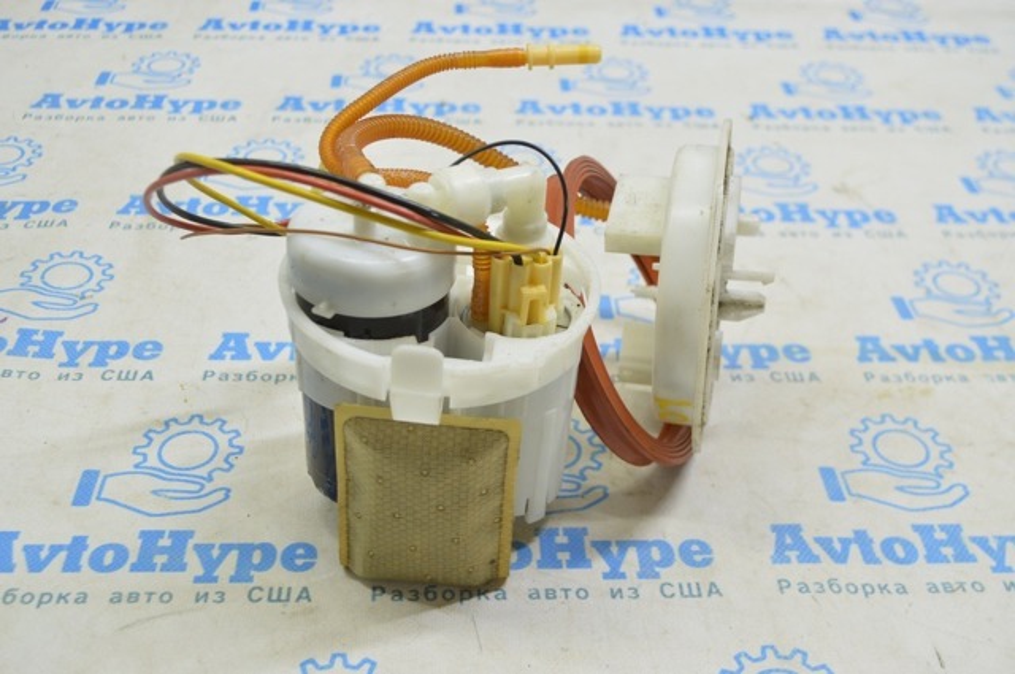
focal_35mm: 42
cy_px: 337
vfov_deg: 31.8
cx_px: 508
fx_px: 1183
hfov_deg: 46.5
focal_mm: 28
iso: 400
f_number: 5.6
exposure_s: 1/20
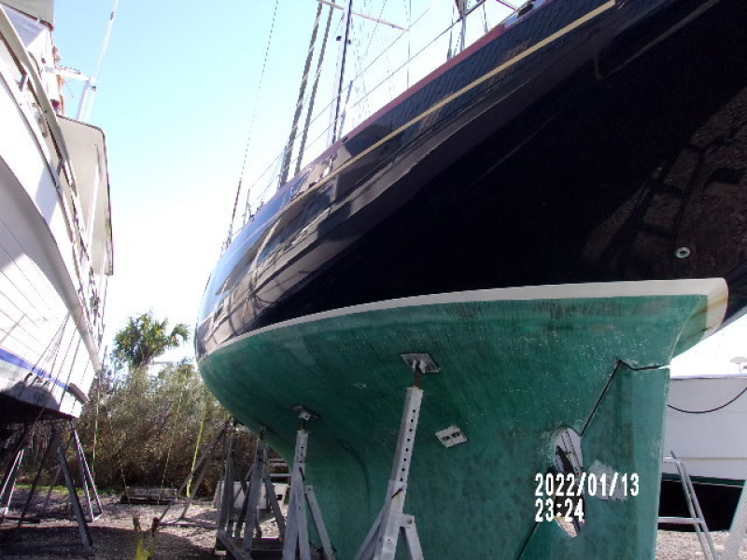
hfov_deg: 65.3
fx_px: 583
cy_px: 280
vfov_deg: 51.4
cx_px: 374
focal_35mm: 27
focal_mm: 4.9
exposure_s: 1/105
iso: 200
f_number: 10.4
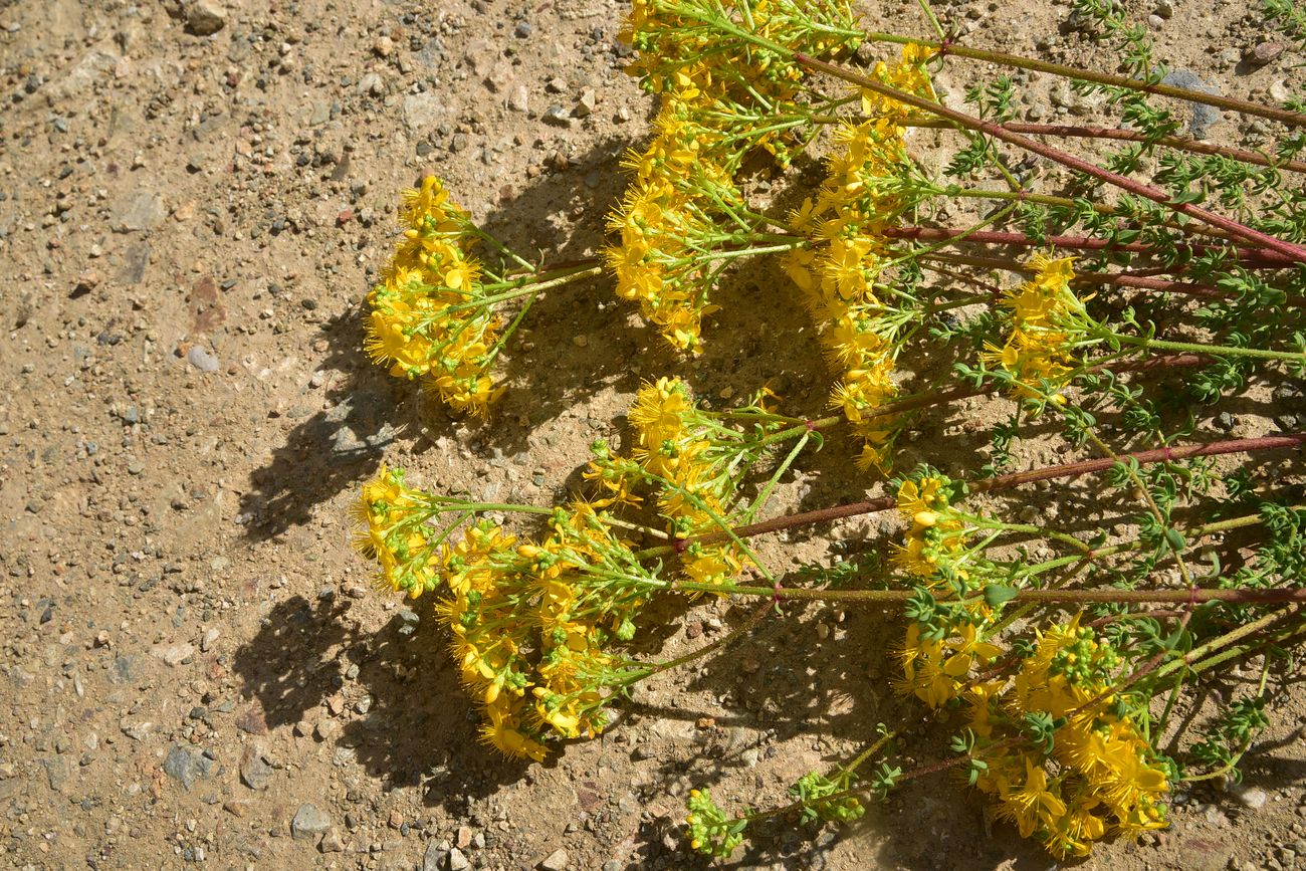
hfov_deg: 39.6
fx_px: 1814
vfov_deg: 27.0
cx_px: 653
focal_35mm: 50
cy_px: 436
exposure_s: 1/125
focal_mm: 50
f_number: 20
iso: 160
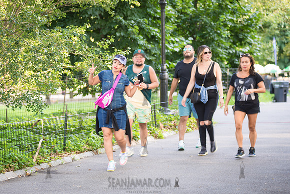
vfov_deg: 11.1
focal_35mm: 124
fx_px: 997
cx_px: 111
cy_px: 102
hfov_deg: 16.5
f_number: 4
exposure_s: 1/50
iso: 200
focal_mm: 100
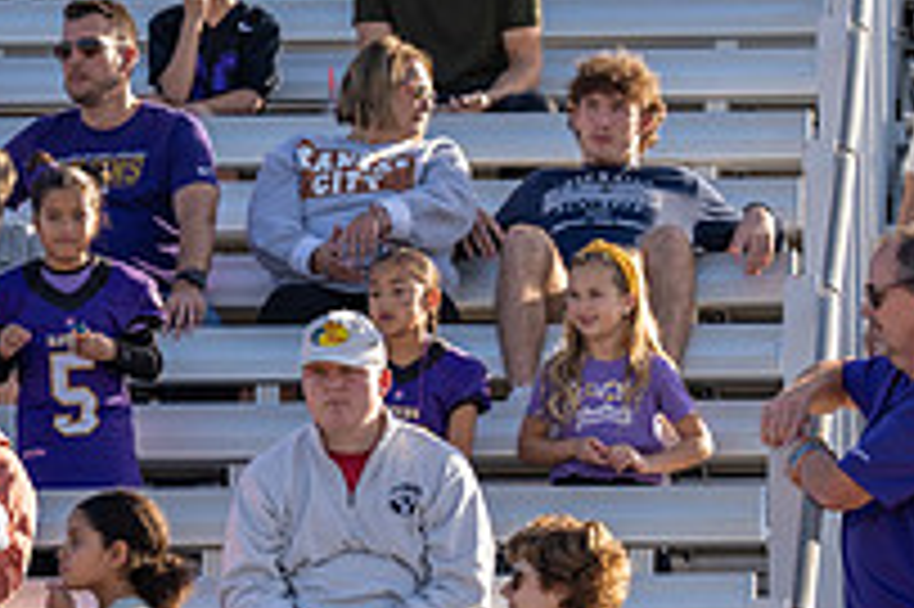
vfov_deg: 3.3
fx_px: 10451
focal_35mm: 412
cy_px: 286
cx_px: 14
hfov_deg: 5.0
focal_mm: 137
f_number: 3.2
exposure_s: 1/1000
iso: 125
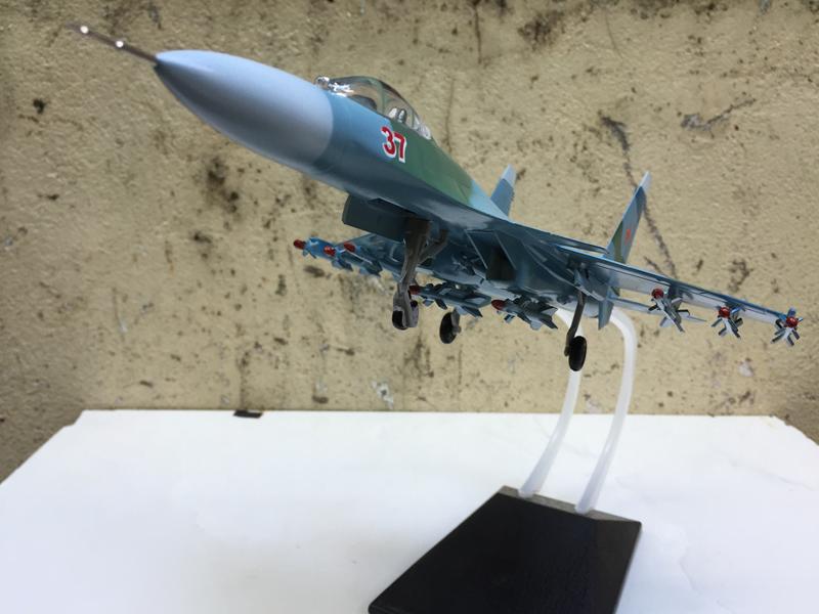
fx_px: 686
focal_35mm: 29
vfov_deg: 48.2
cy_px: 307
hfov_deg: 61.7
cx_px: 410
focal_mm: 4.15
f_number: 2.2
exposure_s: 1/50
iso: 40
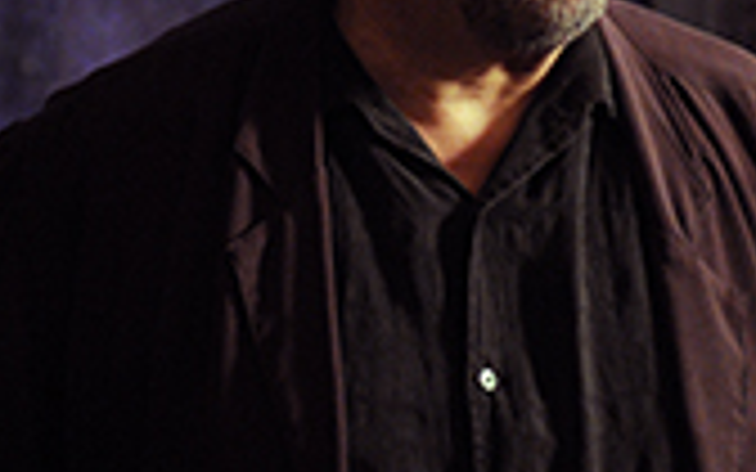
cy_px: 45
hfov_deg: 8.3
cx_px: 549
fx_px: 5233
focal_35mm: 254
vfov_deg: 5.2
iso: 1600
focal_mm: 70
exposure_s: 1/80
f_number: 2.8
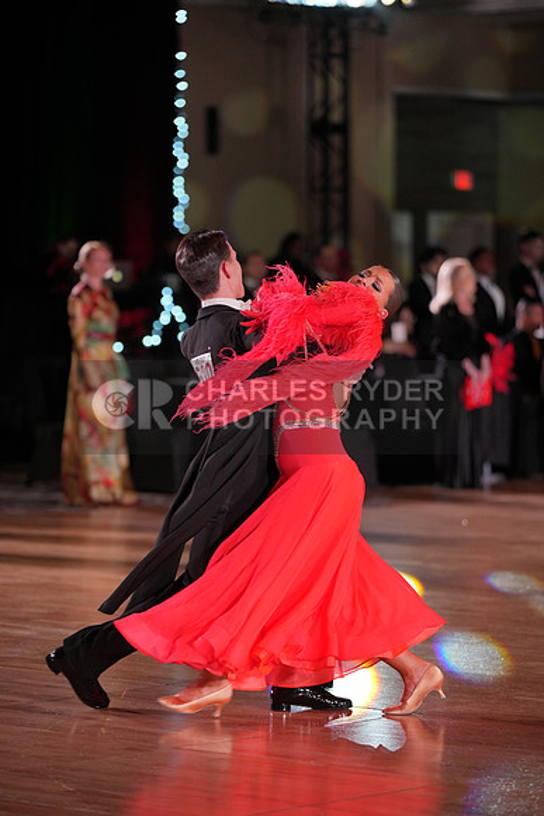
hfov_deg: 9.2
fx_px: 3375
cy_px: 408
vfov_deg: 13.8
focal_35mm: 149
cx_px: 272
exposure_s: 1/400
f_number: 2.8
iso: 800
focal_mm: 149
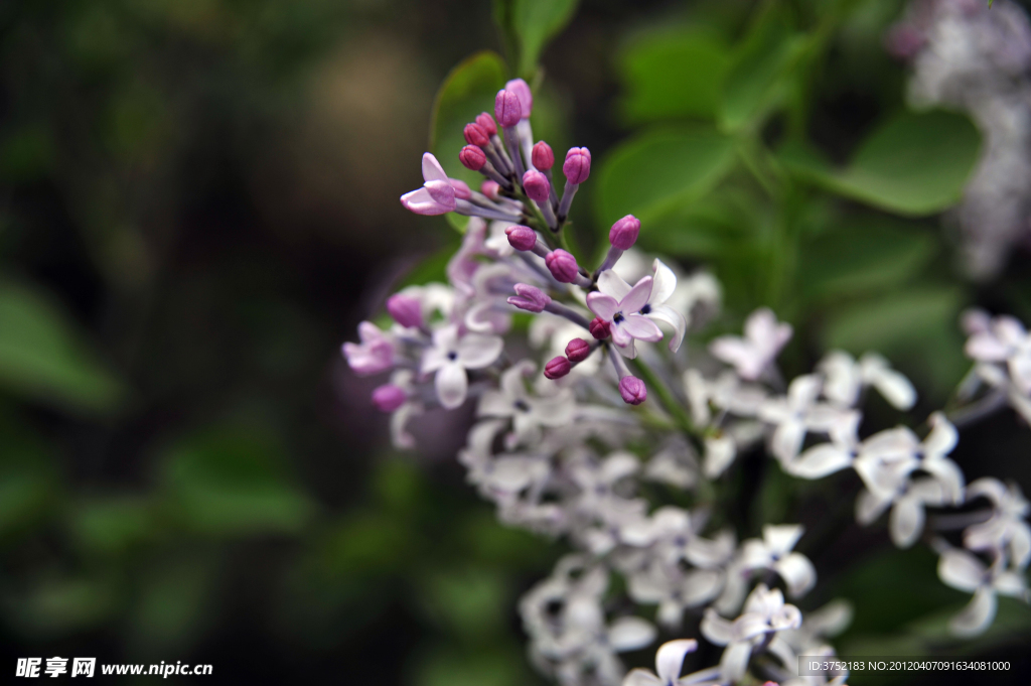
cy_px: 343
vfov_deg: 16.0
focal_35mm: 85
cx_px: 516
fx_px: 2432
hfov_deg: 23.9
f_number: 4.5
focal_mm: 85
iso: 200
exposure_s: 1/50
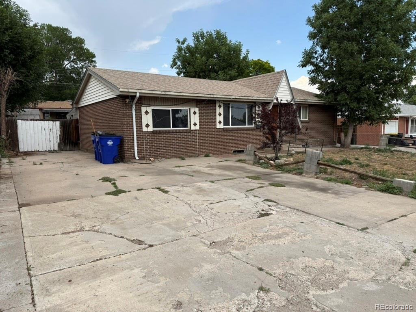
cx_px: 208
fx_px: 288
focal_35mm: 24
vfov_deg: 56.8
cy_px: 156
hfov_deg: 71.6
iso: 80
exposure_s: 1/1855
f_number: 1.78
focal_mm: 6.76
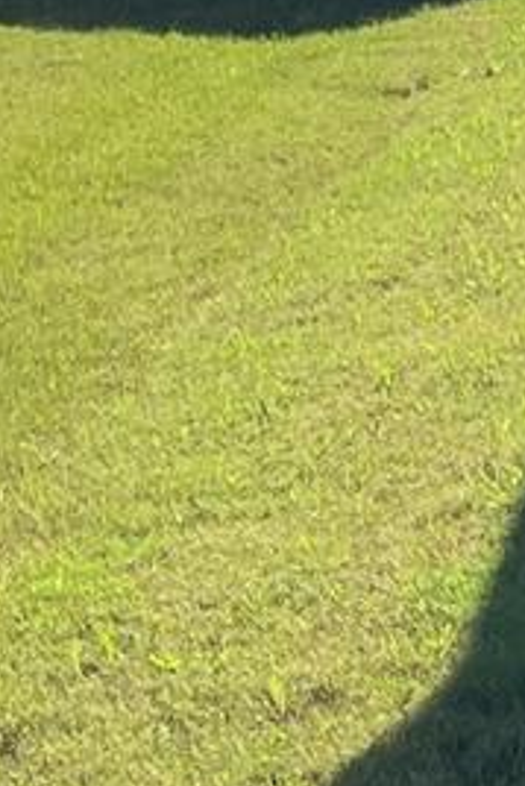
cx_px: 1161
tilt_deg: -1.4
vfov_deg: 12.9
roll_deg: -1.6
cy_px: -167
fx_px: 3386
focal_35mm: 155
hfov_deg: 8.3
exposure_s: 1/4000
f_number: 1.6
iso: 32
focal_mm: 4.2
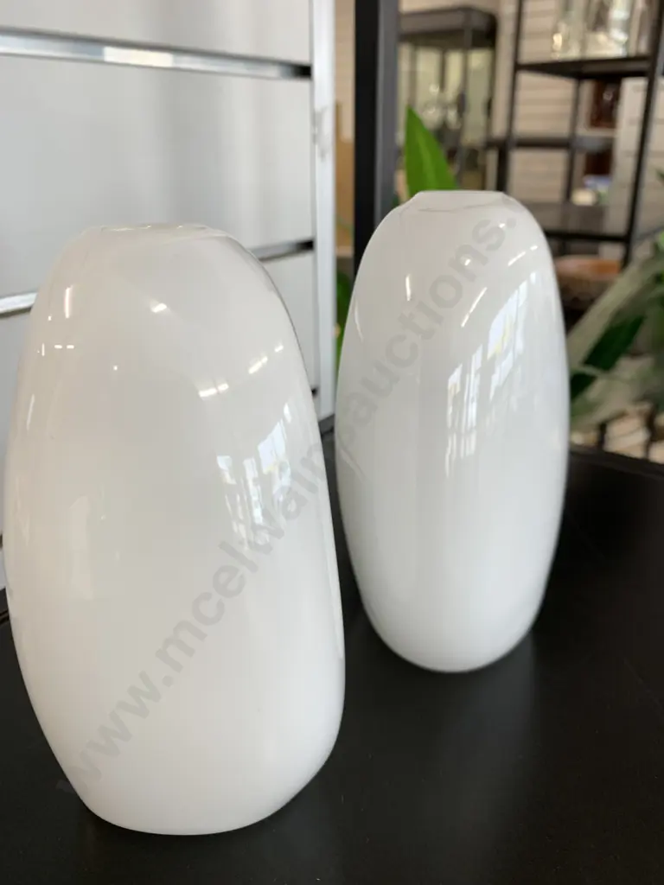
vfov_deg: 67.3
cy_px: 442
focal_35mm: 26
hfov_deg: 53.1
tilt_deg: -23.1
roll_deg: +0.4
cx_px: 332
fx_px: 665
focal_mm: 4.25
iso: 50
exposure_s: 1/100
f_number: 1.8
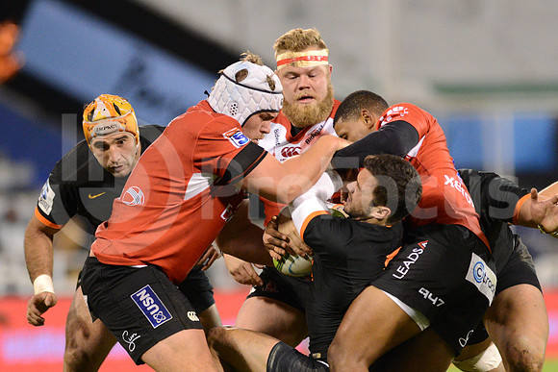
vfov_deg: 4.6
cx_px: 279
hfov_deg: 6.9
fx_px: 4651
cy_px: 186
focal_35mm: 300
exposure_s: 1/1000
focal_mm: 300
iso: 4500
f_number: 2.8
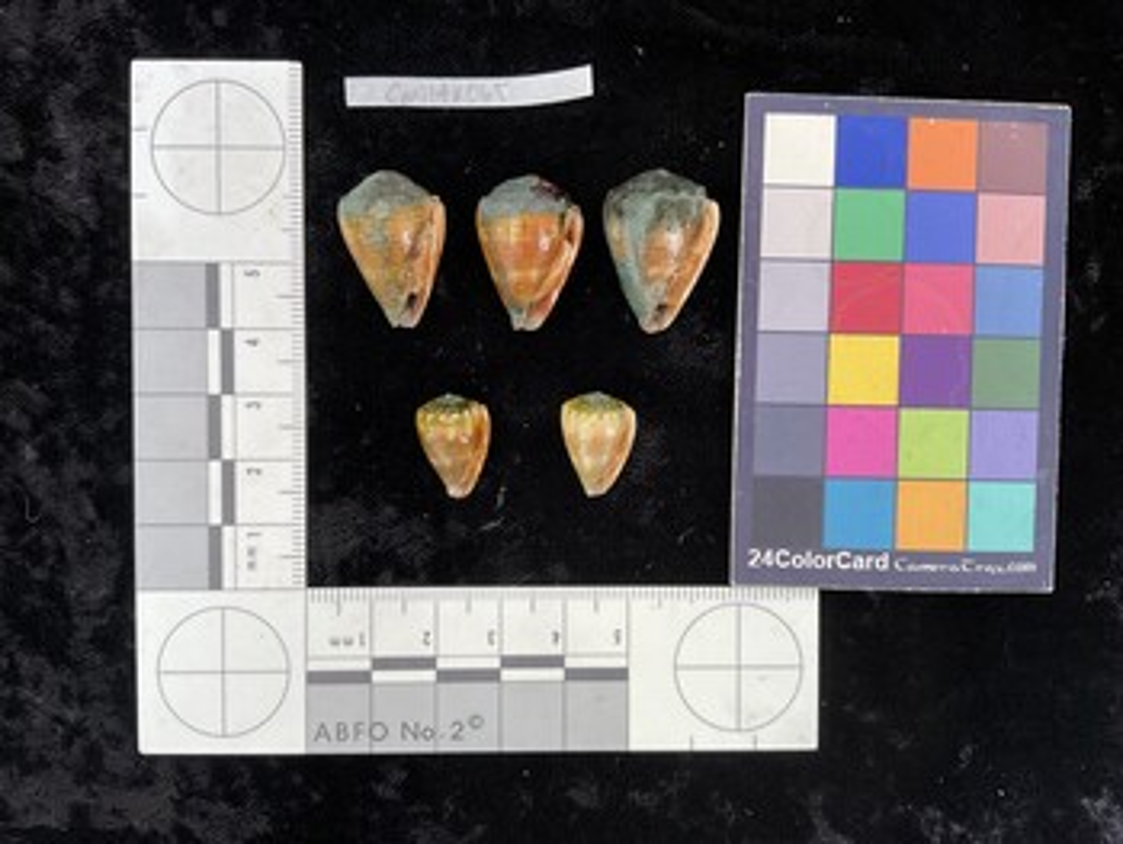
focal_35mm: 29
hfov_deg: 61.6
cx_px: 562
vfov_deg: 48.3
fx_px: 941
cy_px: 422
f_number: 1.8
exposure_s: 1/120
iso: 64
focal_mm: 3
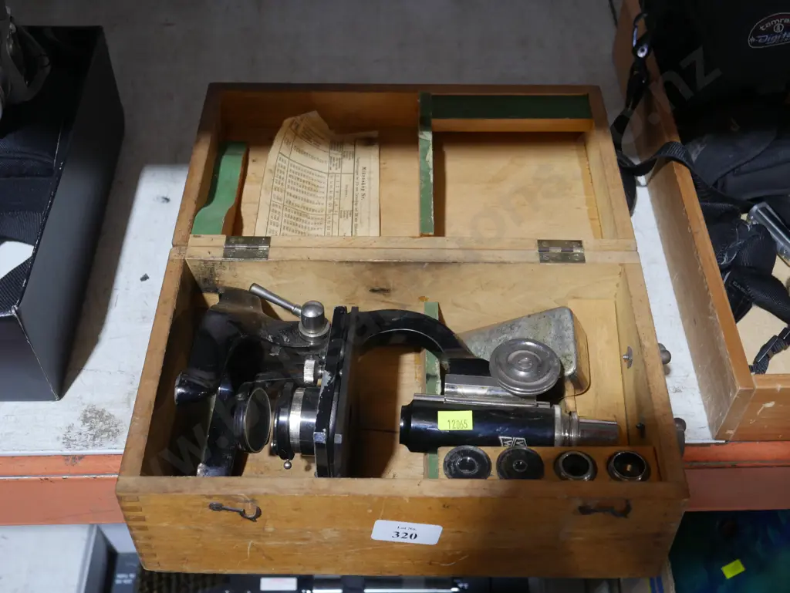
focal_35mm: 44
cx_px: 395
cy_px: 296
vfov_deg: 32.9
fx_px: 1005
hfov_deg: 42.9
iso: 800
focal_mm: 22
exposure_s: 1/60
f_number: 4.7
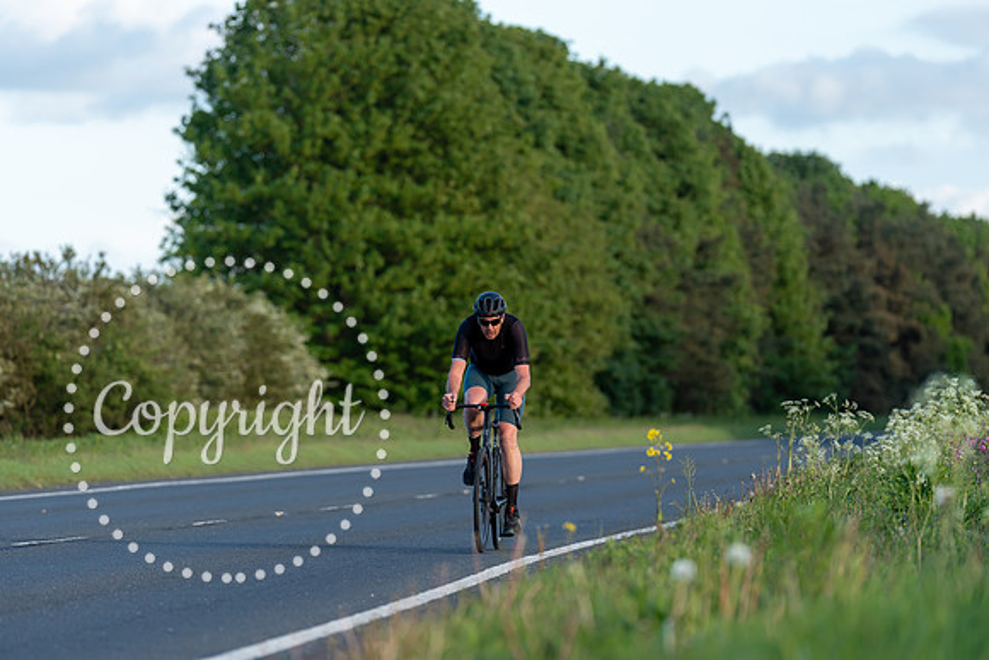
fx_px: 5495
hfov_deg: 10.3
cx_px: 494
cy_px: 330
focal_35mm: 200
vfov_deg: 6.9
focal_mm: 200
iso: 640
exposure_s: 1/1000
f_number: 3.5
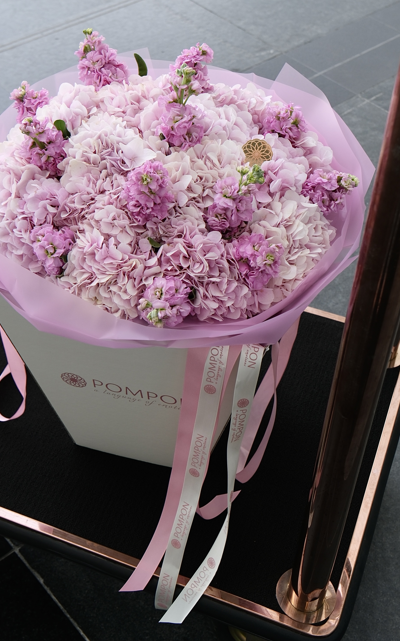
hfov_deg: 25.8
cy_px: 277
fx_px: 872
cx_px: 165
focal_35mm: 50
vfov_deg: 40.2
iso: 200
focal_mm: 24
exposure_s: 1/125
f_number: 4
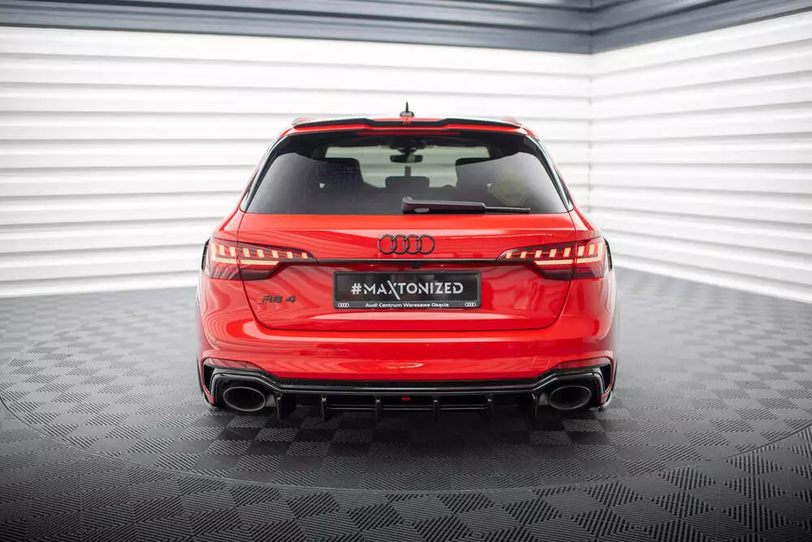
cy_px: 271
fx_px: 806
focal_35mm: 36
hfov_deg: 53.5
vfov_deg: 37.1
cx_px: 407
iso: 640
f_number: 2.5
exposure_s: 1/100
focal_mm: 35
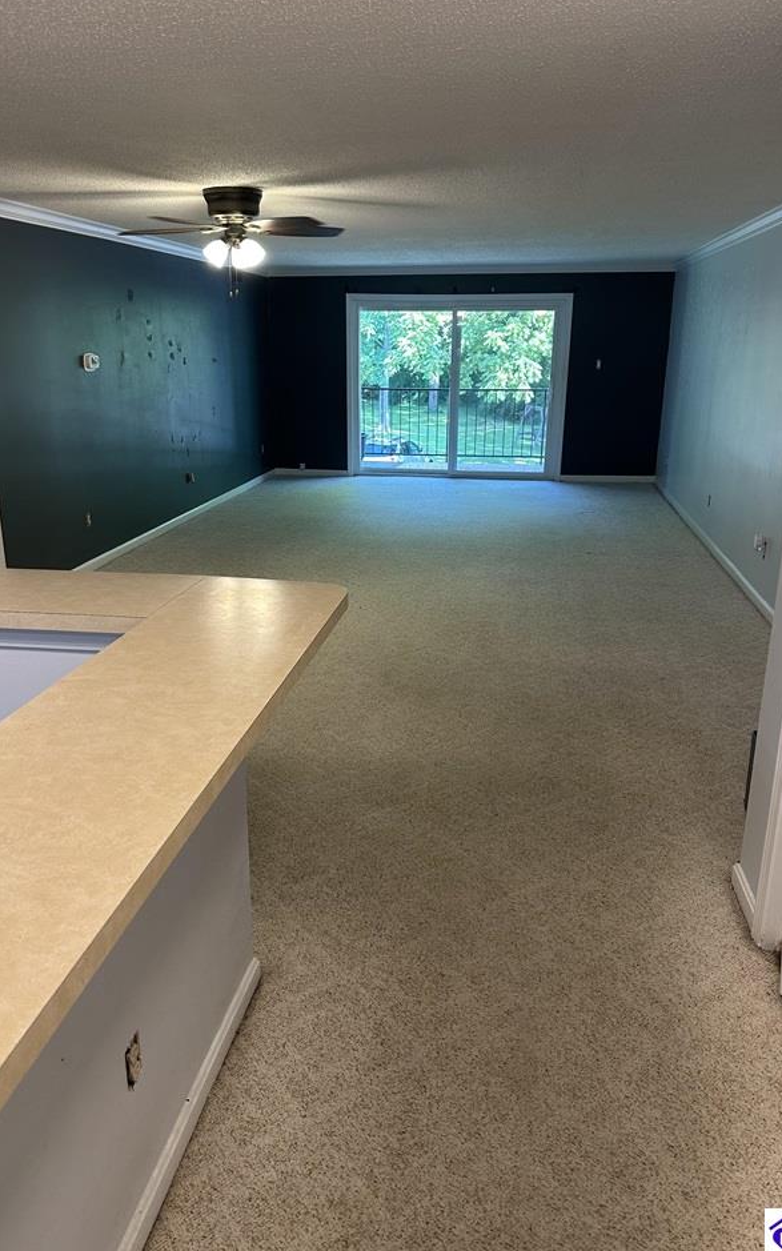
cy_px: 622
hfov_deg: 47.6
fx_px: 886
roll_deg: -0.8
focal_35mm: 26
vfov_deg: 70.4
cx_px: 392
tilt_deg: -18.0
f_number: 1.78
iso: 160
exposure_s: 1/60
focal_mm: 6.86
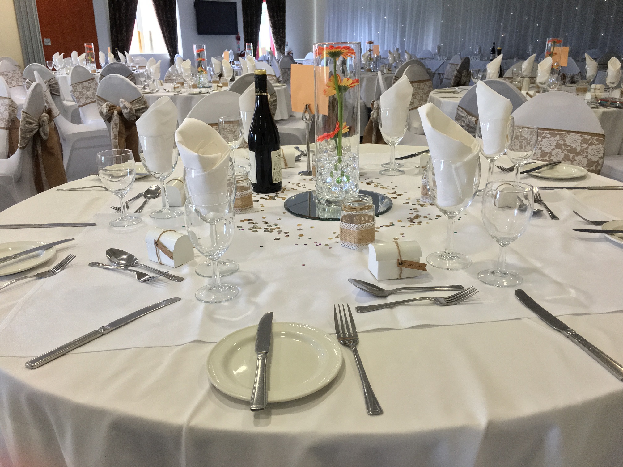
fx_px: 522
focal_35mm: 29
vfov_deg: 48.2
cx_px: 312
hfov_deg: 61.7
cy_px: 234
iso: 80
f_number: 2.2
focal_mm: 4.15
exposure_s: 1/33
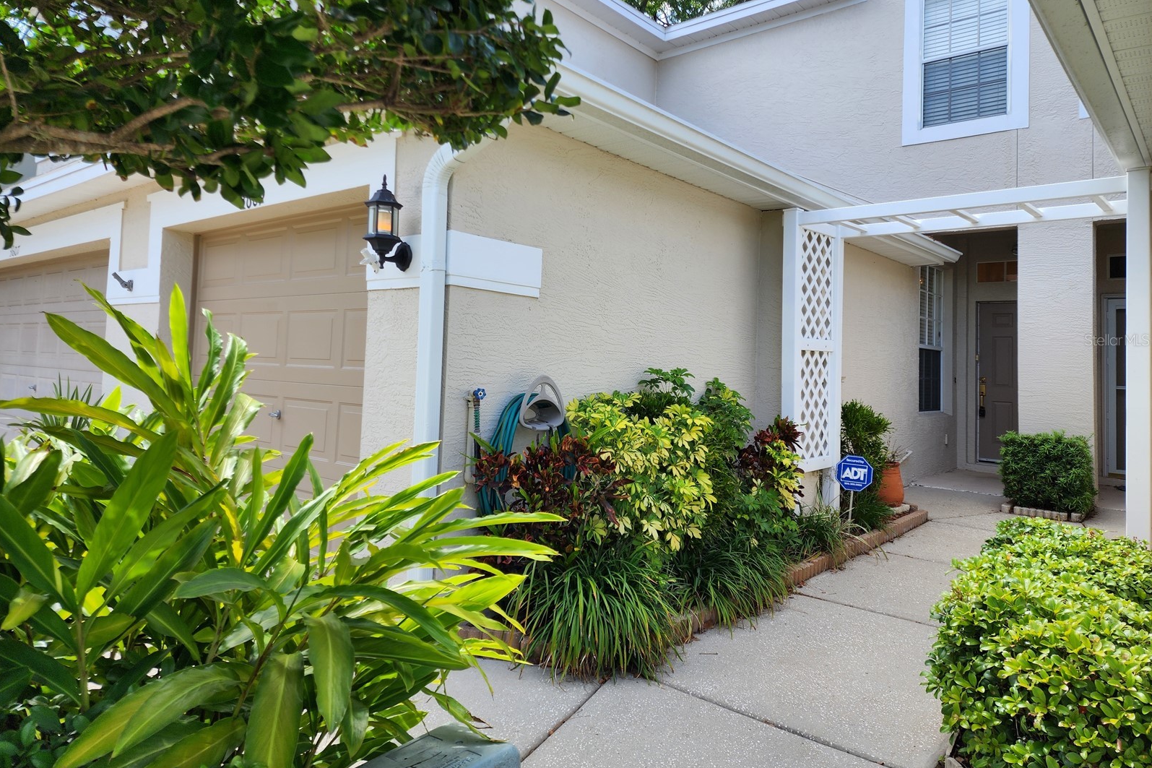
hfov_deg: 73.7
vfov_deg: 53.0
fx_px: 768
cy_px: 340
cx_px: 575
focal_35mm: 24
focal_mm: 6.4
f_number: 1.8
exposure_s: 1/289
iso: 12
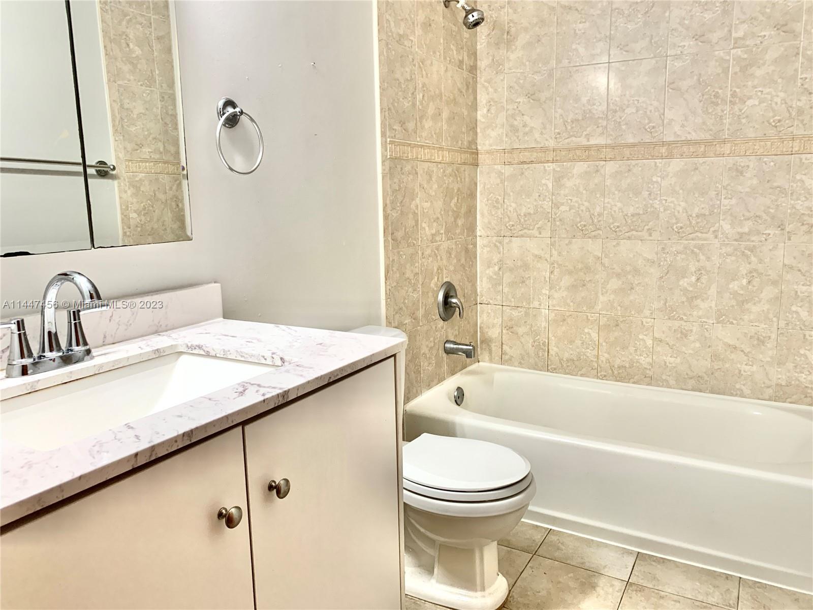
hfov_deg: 67.3
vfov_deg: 53.1
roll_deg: -0.3
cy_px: 305
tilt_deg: -10.0
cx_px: 406
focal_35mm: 26
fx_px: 611
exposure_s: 1/60
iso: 160
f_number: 1.8
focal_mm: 4.25
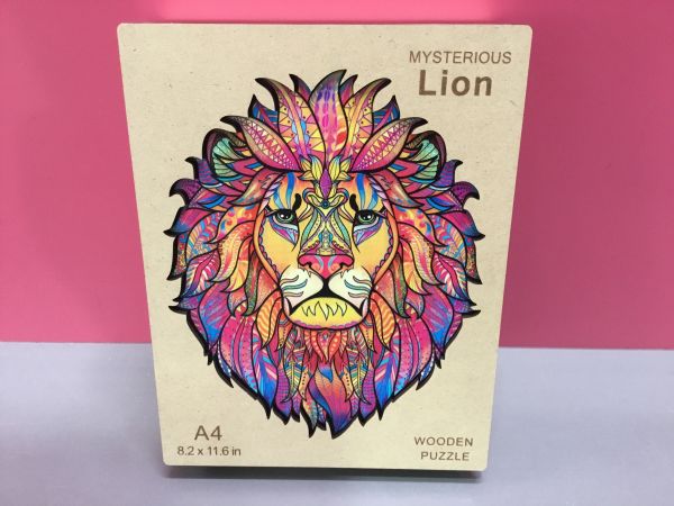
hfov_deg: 58.4
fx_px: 604
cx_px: 337
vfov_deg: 45.4
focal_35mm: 31
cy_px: 253
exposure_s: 1/33
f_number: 2.4
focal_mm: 3.3
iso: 200
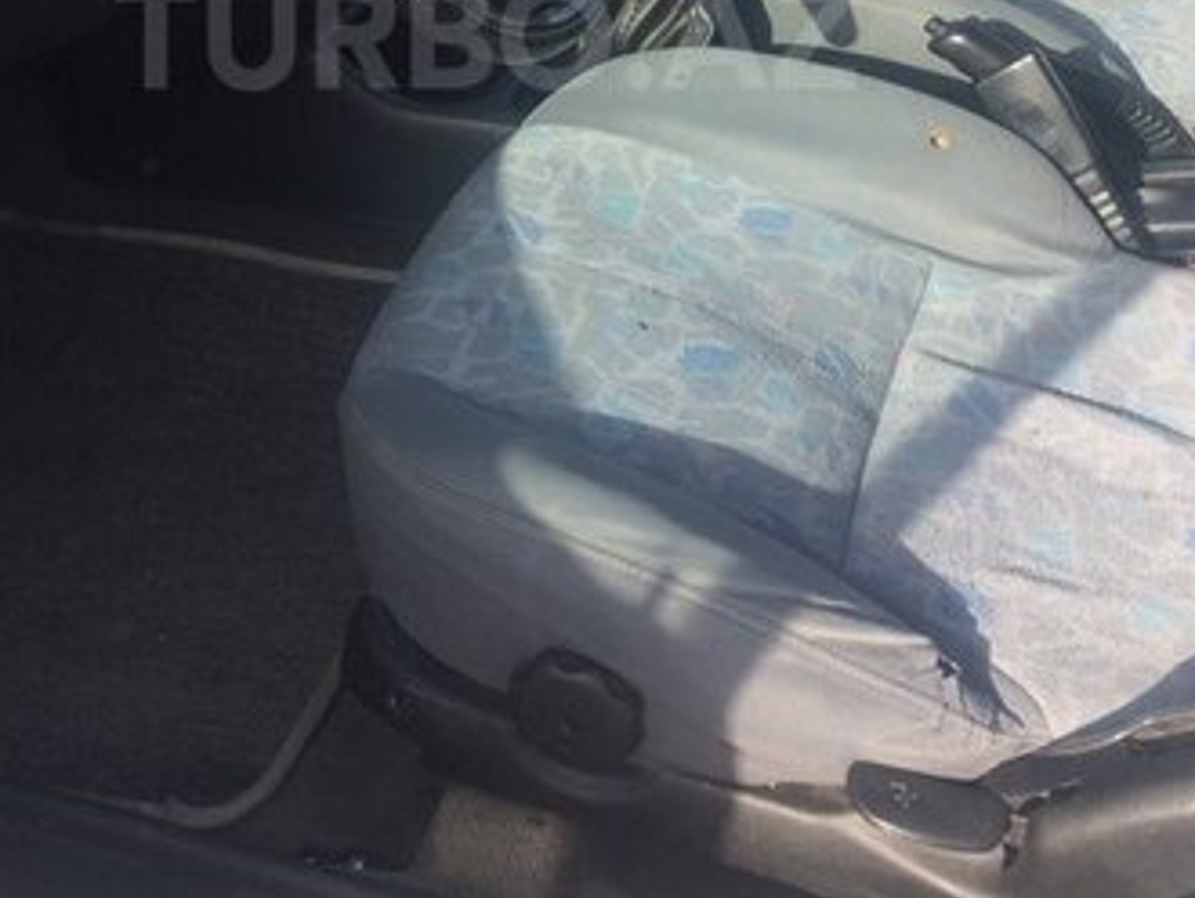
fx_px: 2004
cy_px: 34
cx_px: 485
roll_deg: +0.7
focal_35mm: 58
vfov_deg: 24.3
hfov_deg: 33.1
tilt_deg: -28.5
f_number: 2.2
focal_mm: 4.15
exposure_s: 1/547
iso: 32
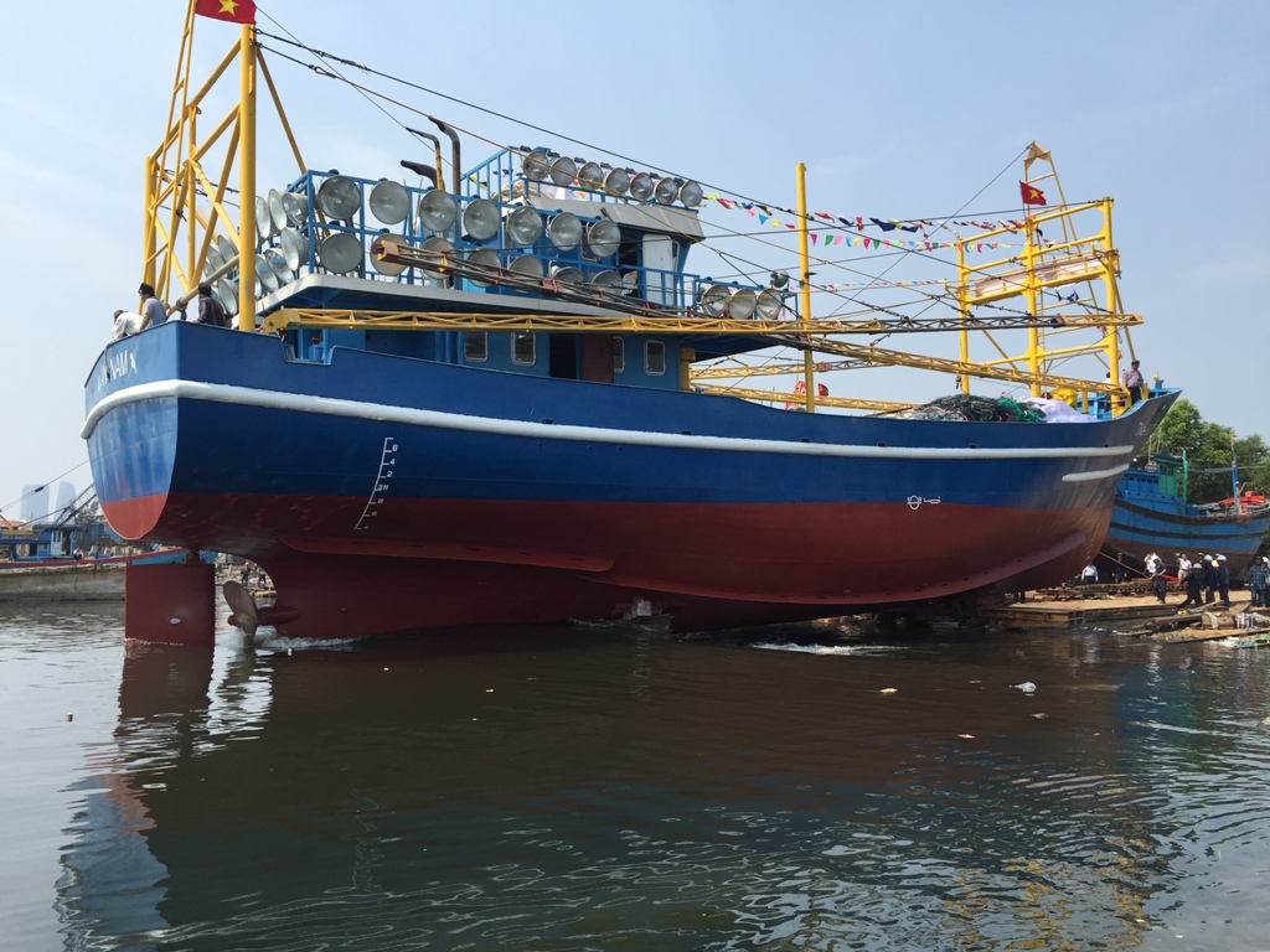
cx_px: 635
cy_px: 476
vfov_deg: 48.2
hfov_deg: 61.7
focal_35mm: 29
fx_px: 1064
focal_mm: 4.15
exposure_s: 1/1582
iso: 32
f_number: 2.2
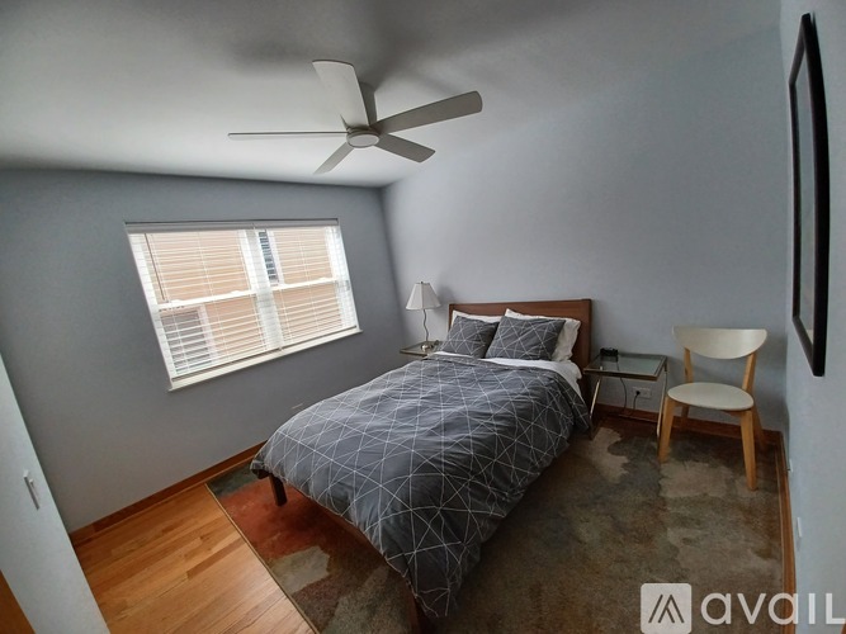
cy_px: 317
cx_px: 423
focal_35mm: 13
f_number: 2.2
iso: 50
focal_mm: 1.42
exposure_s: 1/120
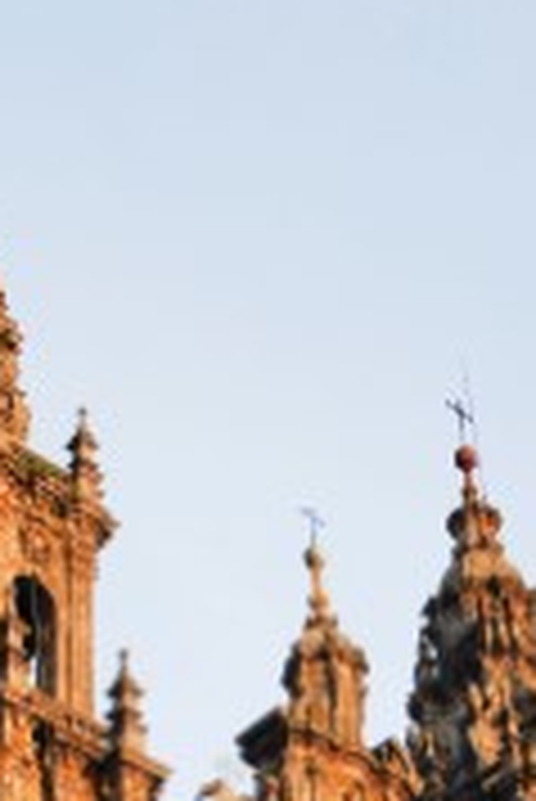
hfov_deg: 13.1
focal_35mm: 105
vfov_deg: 18.2
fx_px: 2340
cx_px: 268
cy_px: 1022
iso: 400
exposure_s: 1/160
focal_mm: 26
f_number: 6.3
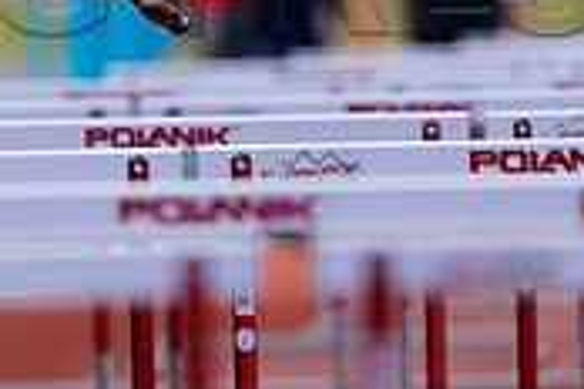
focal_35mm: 2004
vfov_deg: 0.7
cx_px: -74
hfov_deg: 1.0
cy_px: -55
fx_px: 32507
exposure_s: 1/640
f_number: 5
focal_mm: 600
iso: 500
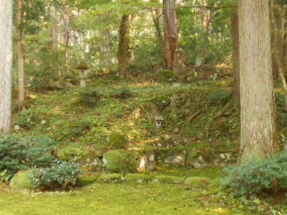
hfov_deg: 38.1
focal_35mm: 50
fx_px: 415
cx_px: 127
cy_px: 121
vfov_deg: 29.1
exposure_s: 1/30
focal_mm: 5.3
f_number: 3.8
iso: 400
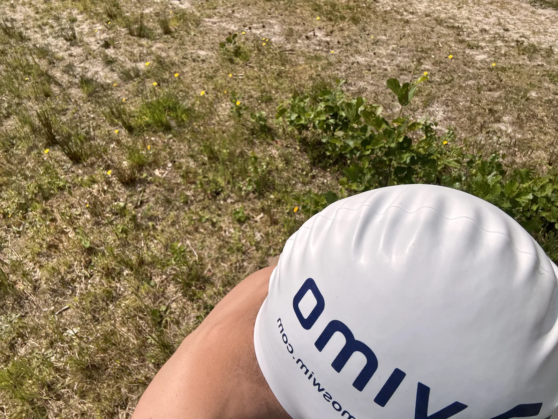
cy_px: 210
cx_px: 279
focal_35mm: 23
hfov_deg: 73.9
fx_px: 371
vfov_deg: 58.9
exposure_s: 1/1541
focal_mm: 2.69
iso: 25
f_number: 1.9
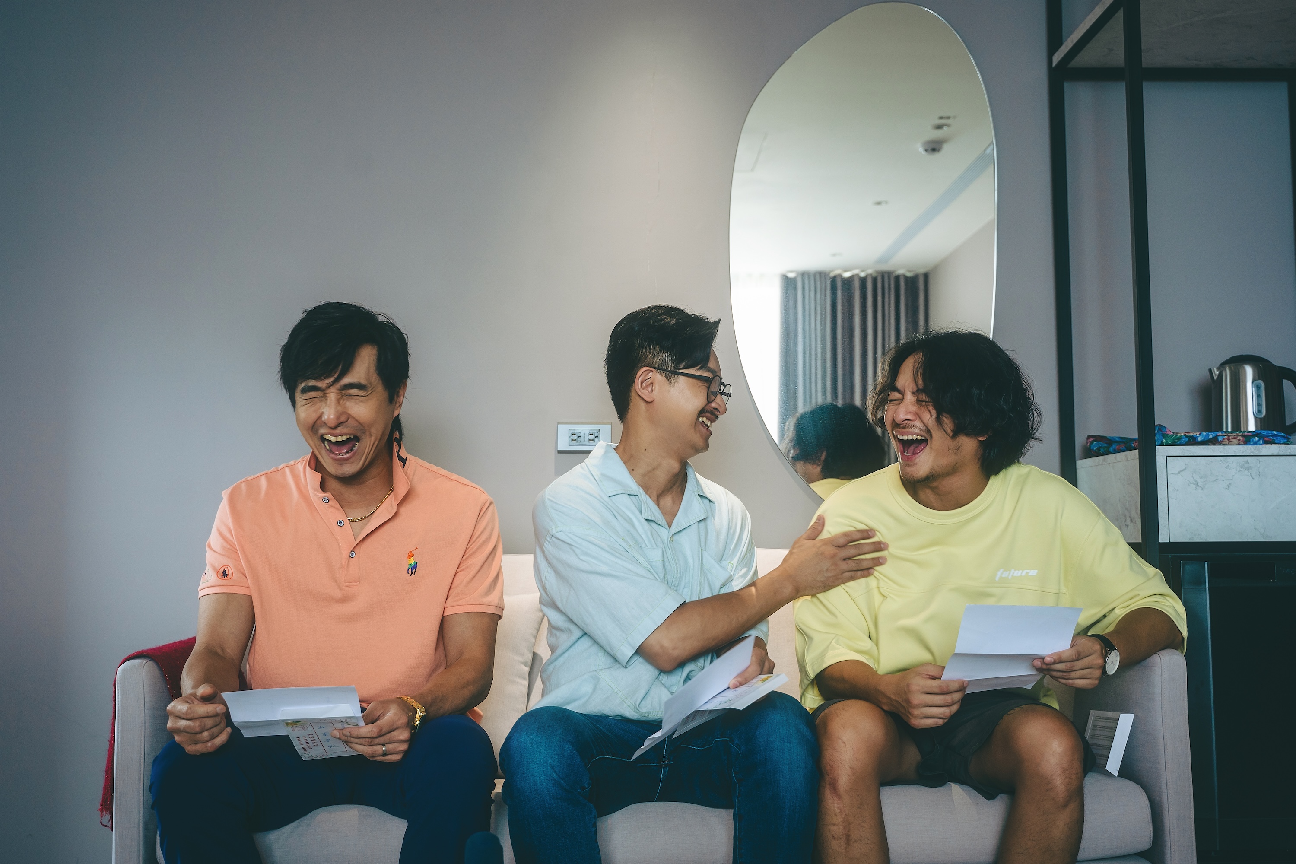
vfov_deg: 34.2
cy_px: 432
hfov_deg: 49.6
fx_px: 1404
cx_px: 648
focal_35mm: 39
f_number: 4
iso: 400
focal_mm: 39
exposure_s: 1/125
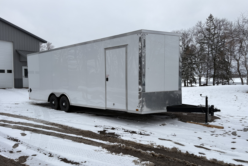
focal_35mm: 28
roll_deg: -1.4
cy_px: 92
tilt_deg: -5.9
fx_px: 193
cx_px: 122
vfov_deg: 46.3
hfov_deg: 65.5
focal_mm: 5.96
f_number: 1.6
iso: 40
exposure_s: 1/228
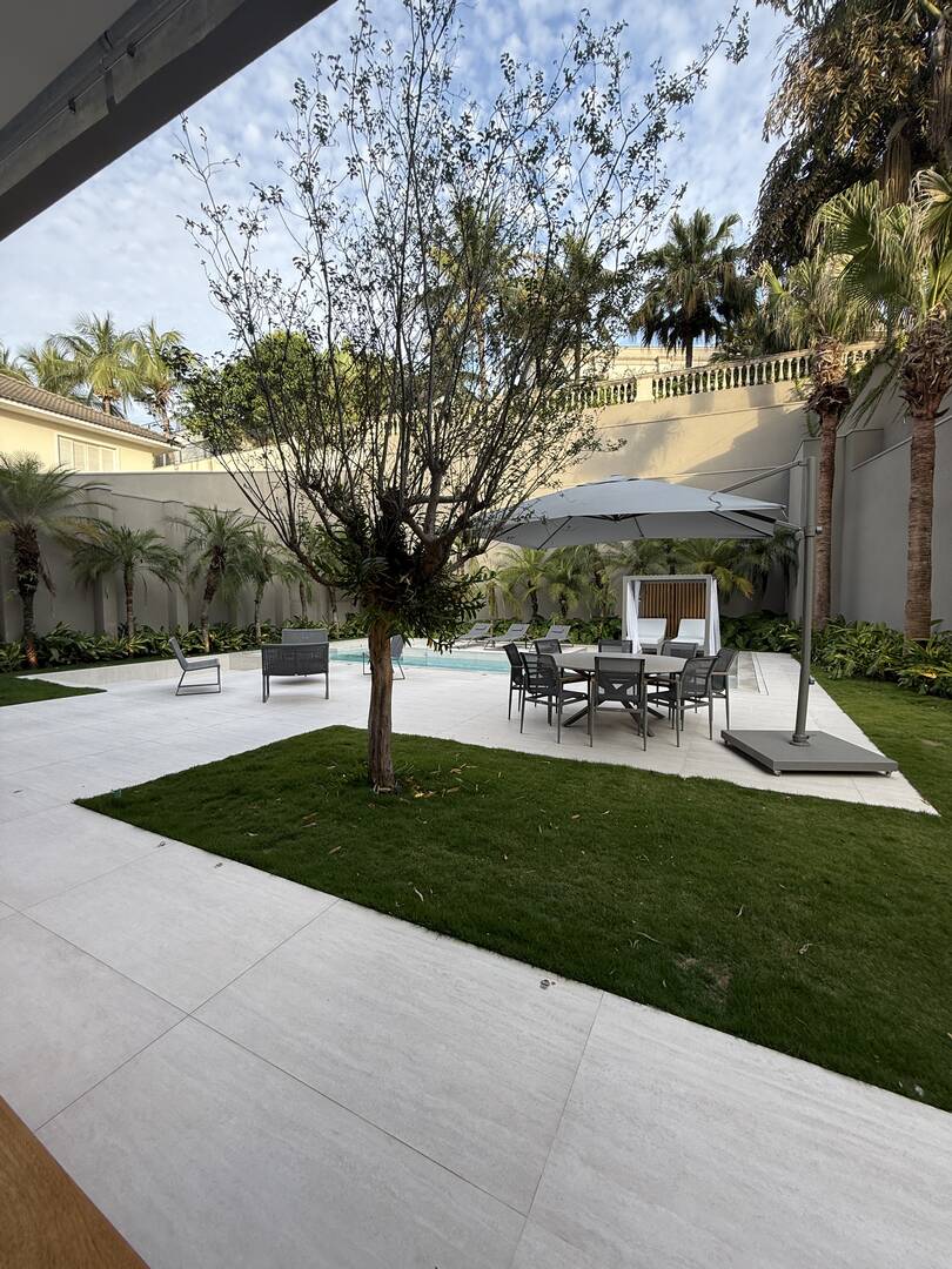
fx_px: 513
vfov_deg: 102.1
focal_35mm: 14
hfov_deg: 85.7
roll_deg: -0.8
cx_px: 476
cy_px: 634
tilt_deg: -6.0
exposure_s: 1/206
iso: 50
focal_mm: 2.22
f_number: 2.2
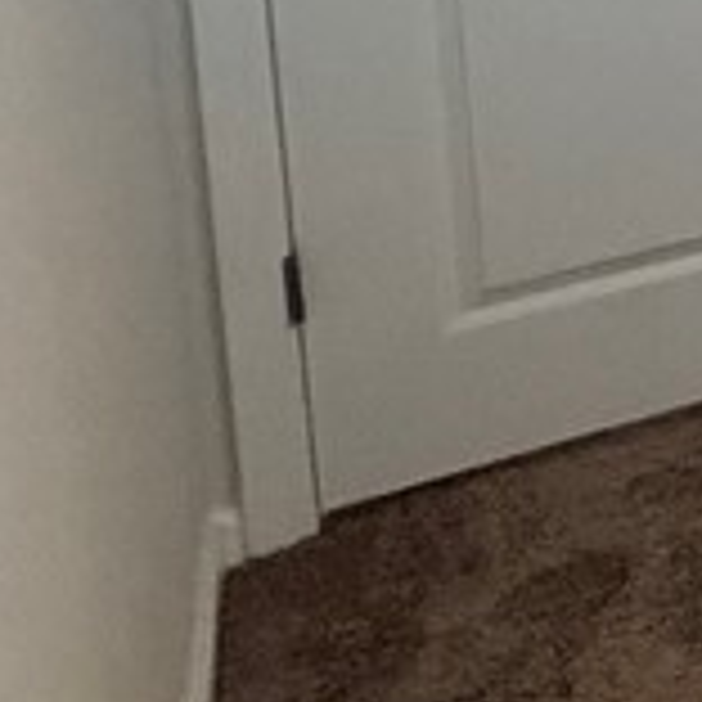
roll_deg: +1.1
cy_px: -536
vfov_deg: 17.6
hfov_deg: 10.6
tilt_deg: -4.0
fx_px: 1858
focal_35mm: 81
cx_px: 2259
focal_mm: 2.22
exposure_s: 1/120
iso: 320
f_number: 2.2
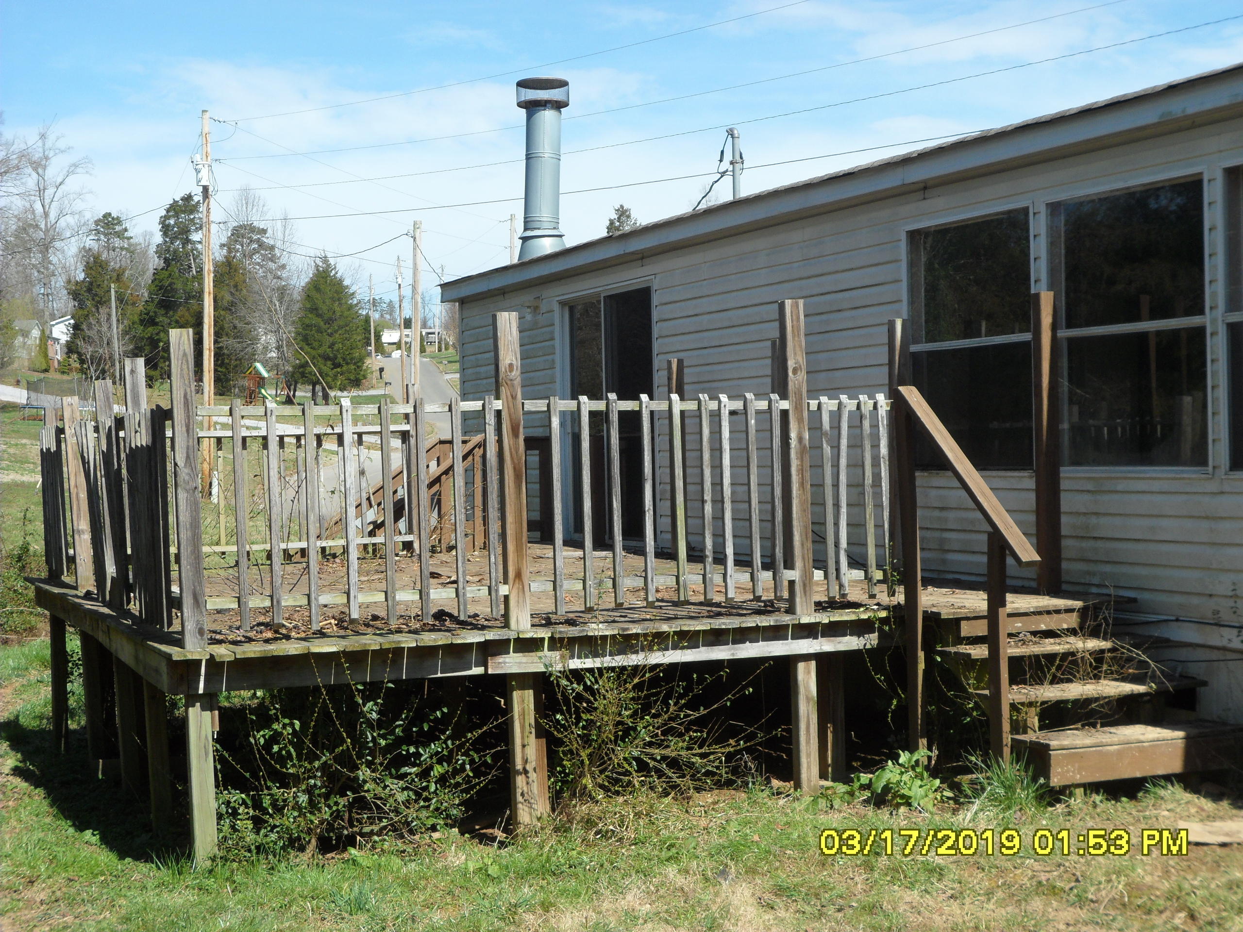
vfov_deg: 28.0
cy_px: 466
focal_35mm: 52
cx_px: 622
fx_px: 1867
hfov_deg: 36.8
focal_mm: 9.3
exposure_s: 1/350
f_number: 5
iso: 80
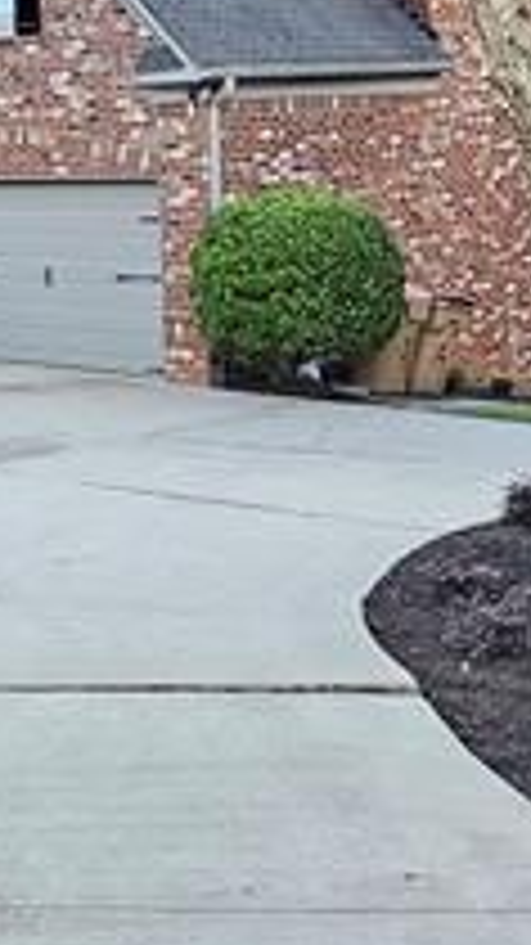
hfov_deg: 16.5
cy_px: 288
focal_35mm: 69
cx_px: -171
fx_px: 1729
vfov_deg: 30.3
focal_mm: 2.2
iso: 125
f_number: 2.2
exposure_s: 1/60
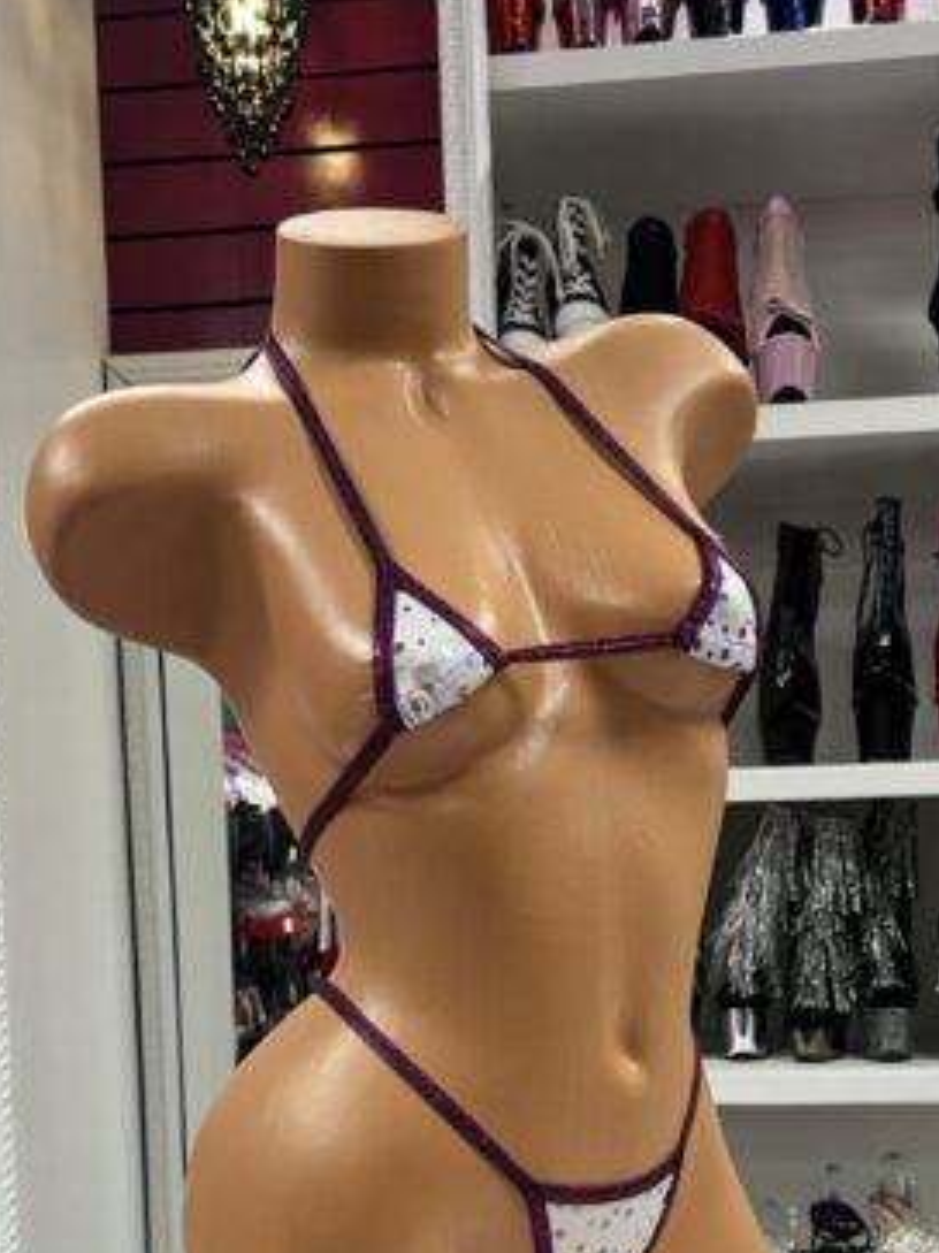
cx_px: 590
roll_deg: +3.0
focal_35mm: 43
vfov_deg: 42.9
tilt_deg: -2.3
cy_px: 894
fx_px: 1556
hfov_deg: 33.4
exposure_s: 1/60
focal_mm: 5.7
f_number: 1.5
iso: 100
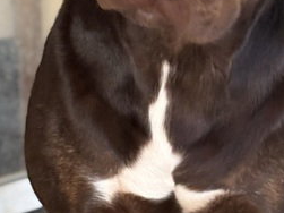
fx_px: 1697
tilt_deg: -10.4
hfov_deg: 9.6
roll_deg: +2.6
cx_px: 114
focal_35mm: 207
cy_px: 78
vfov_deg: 7.2
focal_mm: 5.96
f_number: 1.6
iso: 250
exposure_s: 1/40
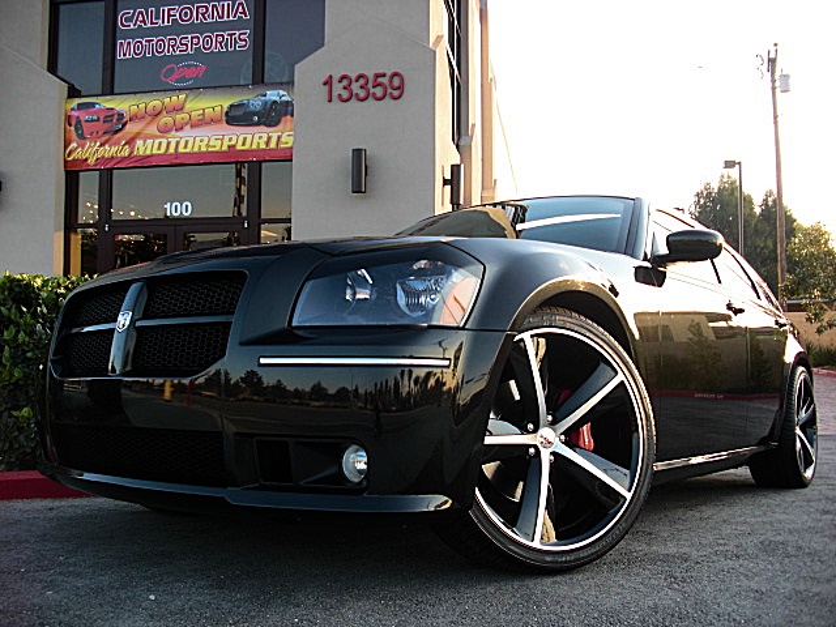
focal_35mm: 36
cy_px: 314
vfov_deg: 39.7
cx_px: 418
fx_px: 869
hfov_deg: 51.4
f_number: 2.8
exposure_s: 1/125
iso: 50
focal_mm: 6.3
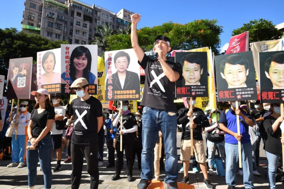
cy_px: 94
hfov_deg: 84.0
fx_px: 158
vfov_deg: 61.9
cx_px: 142
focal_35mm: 20
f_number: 13
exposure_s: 1/250
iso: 400
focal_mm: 20
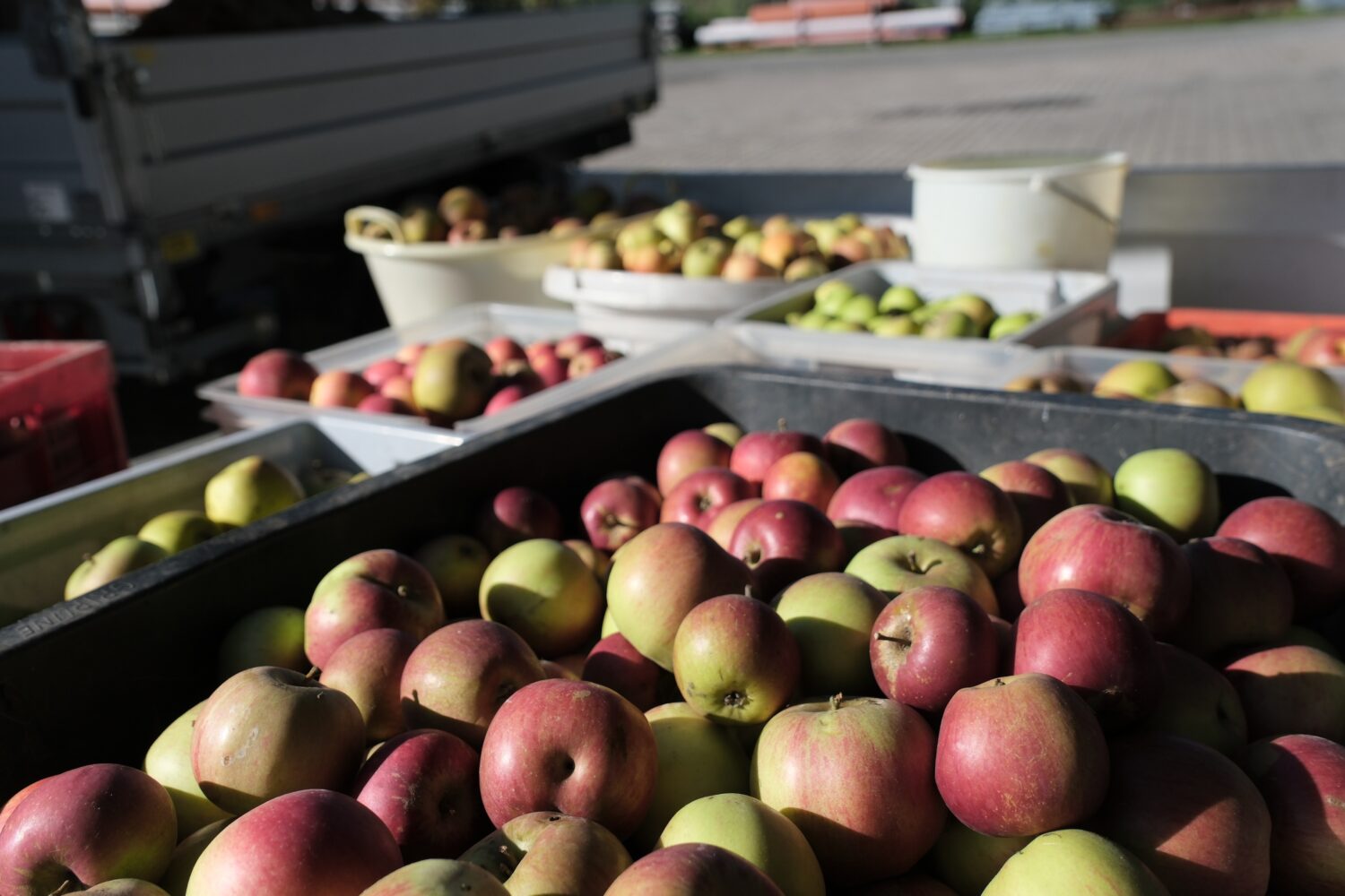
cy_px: 448
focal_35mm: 29
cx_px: 672
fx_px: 1083
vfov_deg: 45.0
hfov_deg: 63.7
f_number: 4
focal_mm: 19.6
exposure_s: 1/2200
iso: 320
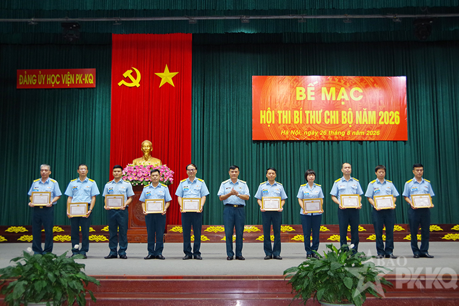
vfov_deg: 36.9
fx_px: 459
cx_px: 230
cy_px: 153
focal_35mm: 36
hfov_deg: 53.1
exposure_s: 1/60
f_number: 4
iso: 1600
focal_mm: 24
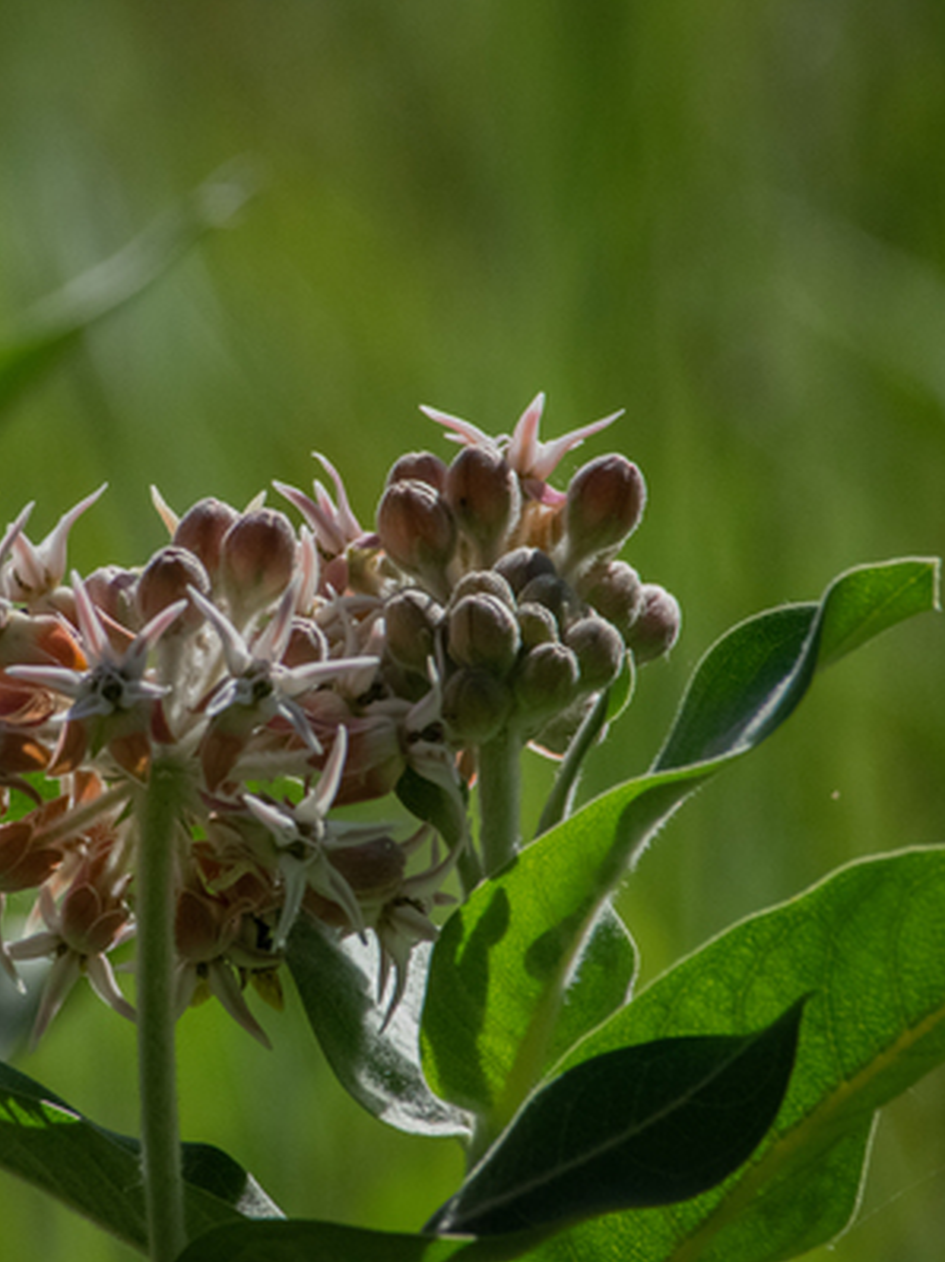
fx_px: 31701
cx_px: 235
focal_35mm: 870
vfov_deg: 2.3
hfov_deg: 1.7
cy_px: 631
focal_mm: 400
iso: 2000
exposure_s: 1/4000
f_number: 10
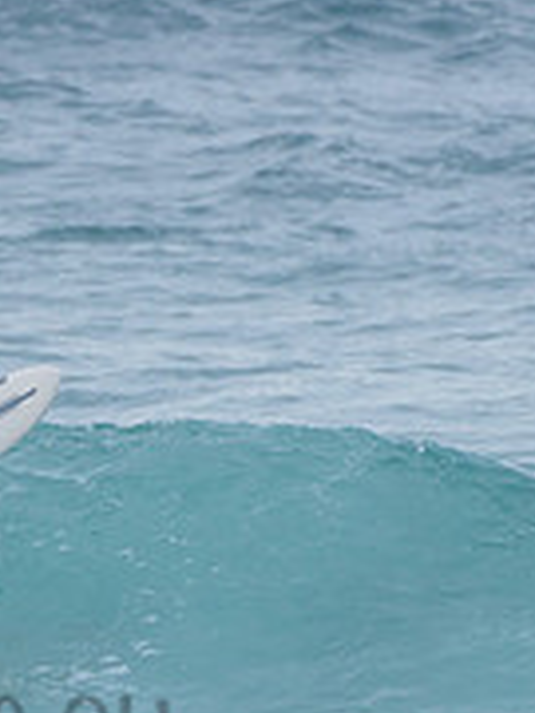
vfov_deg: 1.0
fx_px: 39092
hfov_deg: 0.8
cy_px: 509
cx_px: -246
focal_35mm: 1897
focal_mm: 500
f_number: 5.6
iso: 720
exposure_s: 1/1250
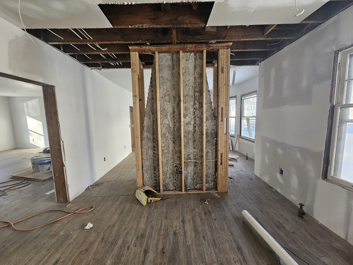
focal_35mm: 13
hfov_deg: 106.2
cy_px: 132
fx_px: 133
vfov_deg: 89.9
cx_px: 176
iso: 100
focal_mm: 2.2
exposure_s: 1/60
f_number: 2.2
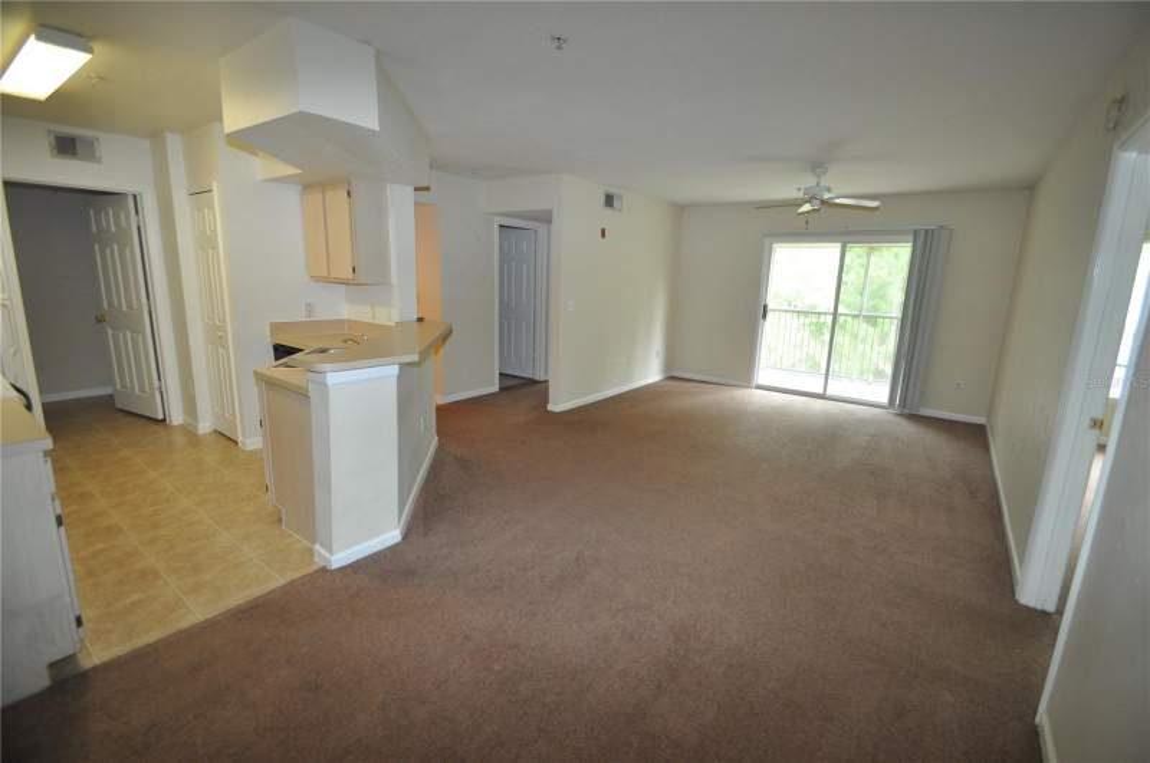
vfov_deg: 77.2
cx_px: 575
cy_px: 382
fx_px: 478
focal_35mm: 15
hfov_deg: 100.5
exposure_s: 1/60
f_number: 4
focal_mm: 10
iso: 800
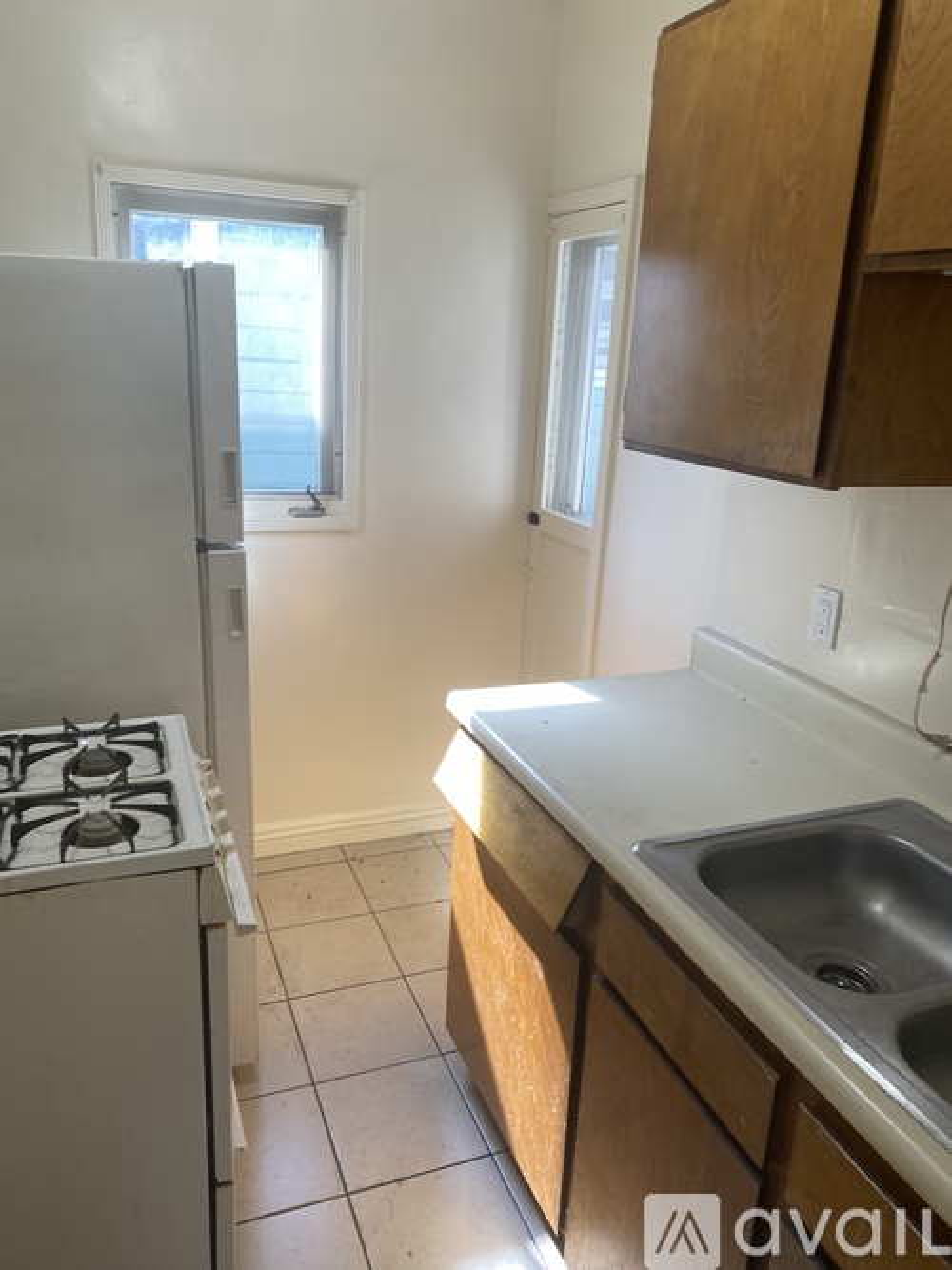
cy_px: 635
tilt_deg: -12.1
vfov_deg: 67.3
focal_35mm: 26
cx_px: 476
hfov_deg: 53.0
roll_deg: -3.4
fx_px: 954
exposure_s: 1/120
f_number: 1.8
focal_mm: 4.25
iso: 40
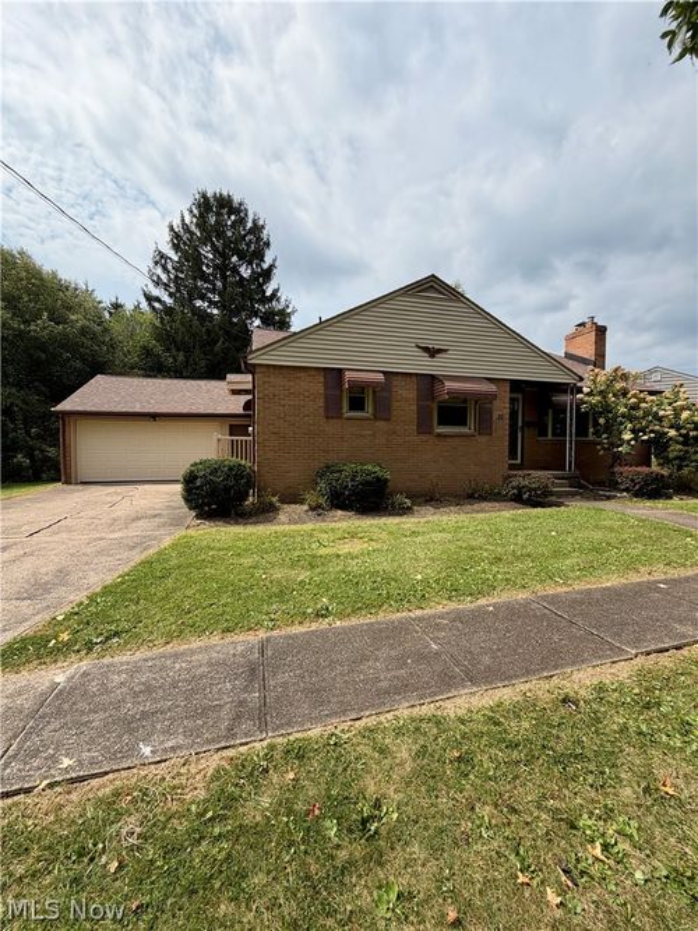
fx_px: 377
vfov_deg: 102.1
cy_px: 466
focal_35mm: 14
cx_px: 349
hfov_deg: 85.7
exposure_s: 1/1087
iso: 20
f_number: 2.2
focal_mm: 2.22
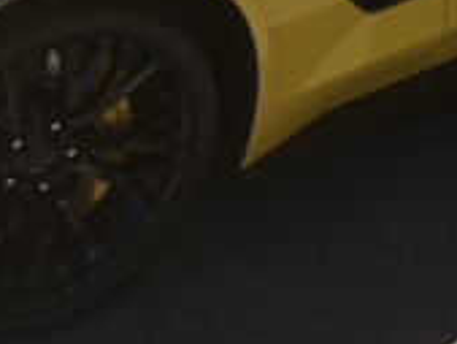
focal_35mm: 110
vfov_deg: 12.3
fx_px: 1453
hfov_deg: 17.0
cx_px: -100
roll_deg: +0.7
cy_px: -276
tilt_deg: -25.3
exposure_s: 1/2481
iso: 25
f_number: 2.2
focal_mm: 4.15
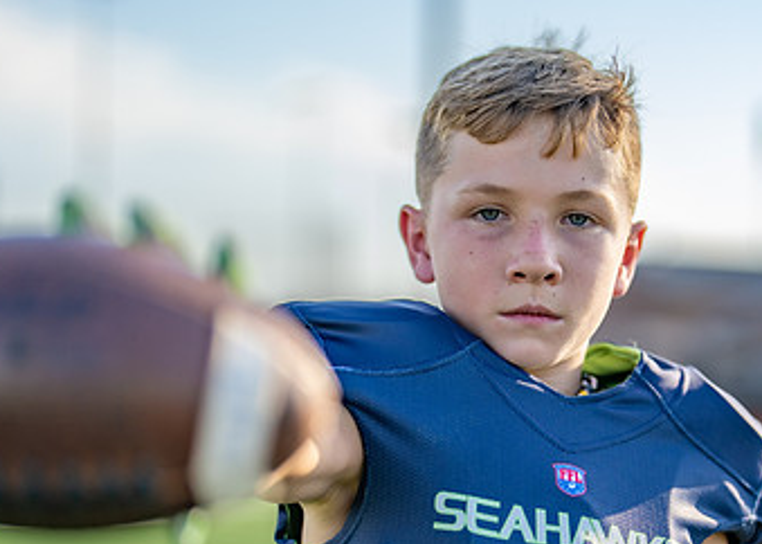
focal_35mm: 91
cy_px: 393
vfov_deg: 15.7
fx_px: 1969
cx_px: 510
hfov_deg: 21.8
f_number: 1.2
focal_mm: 50
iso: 100
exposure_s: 1/4000
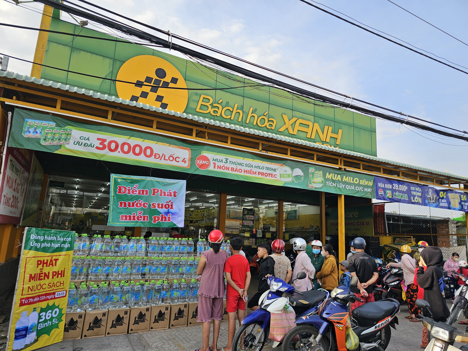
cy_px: 176
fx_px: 311
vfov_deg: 58.9
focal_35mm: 23
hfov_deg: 73.9
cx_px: 234
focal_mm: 6.3
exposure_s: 1/292
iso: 10
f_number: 1.7
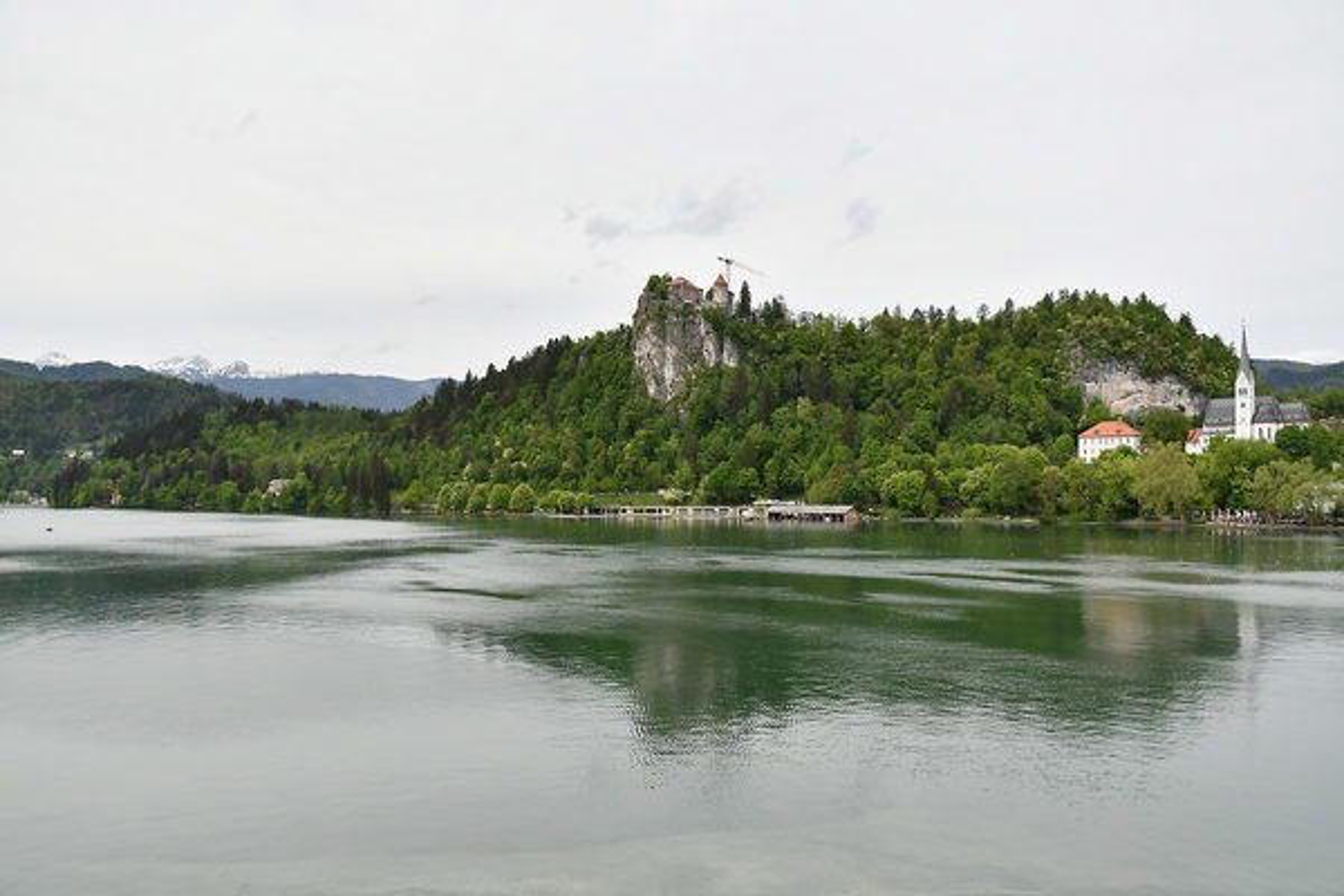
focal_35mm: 30
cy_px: 448
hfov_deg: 61.9
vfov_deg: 43.6
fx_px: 1120
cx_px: 672
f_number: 4
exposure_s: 1/6400
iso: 500
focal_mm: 20
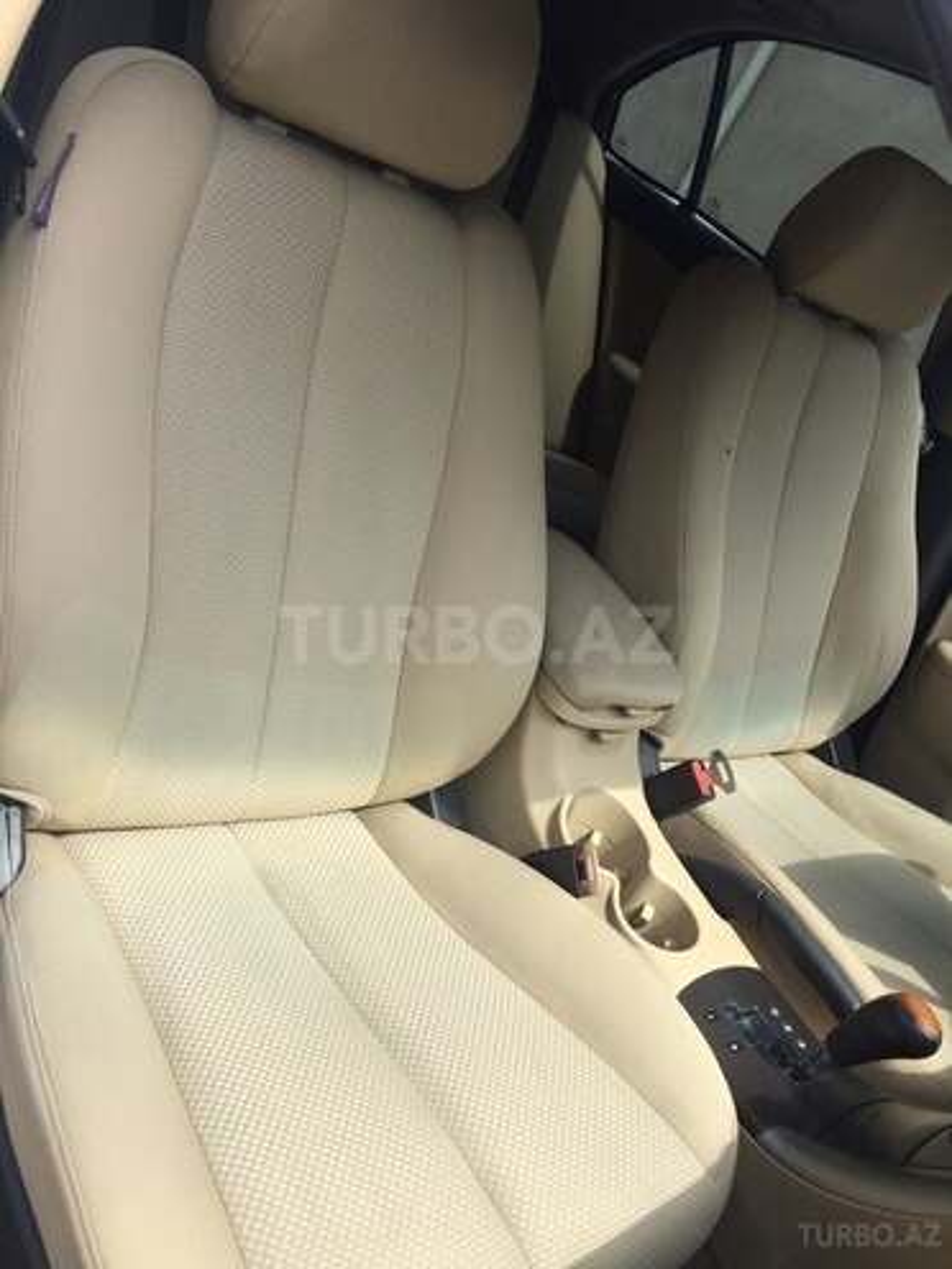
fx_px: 1063
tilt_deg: -26.2
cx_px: 476
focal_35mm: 29
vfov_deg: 61.7
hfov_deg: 48.2
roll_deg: -31.0
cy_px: 634
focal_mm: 4.15
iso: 32
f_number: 2.2
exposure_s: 1/1172
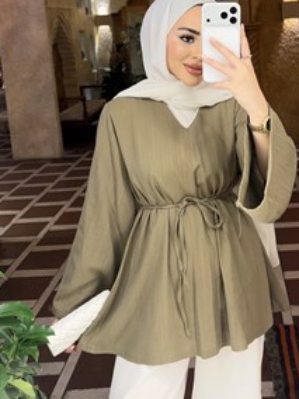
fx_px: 518
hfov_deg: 31.8
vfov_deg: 41.1
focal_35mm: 45
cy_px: 109
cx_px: 211
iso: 100
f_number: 1.78
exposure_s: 1/100
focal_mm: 6.76
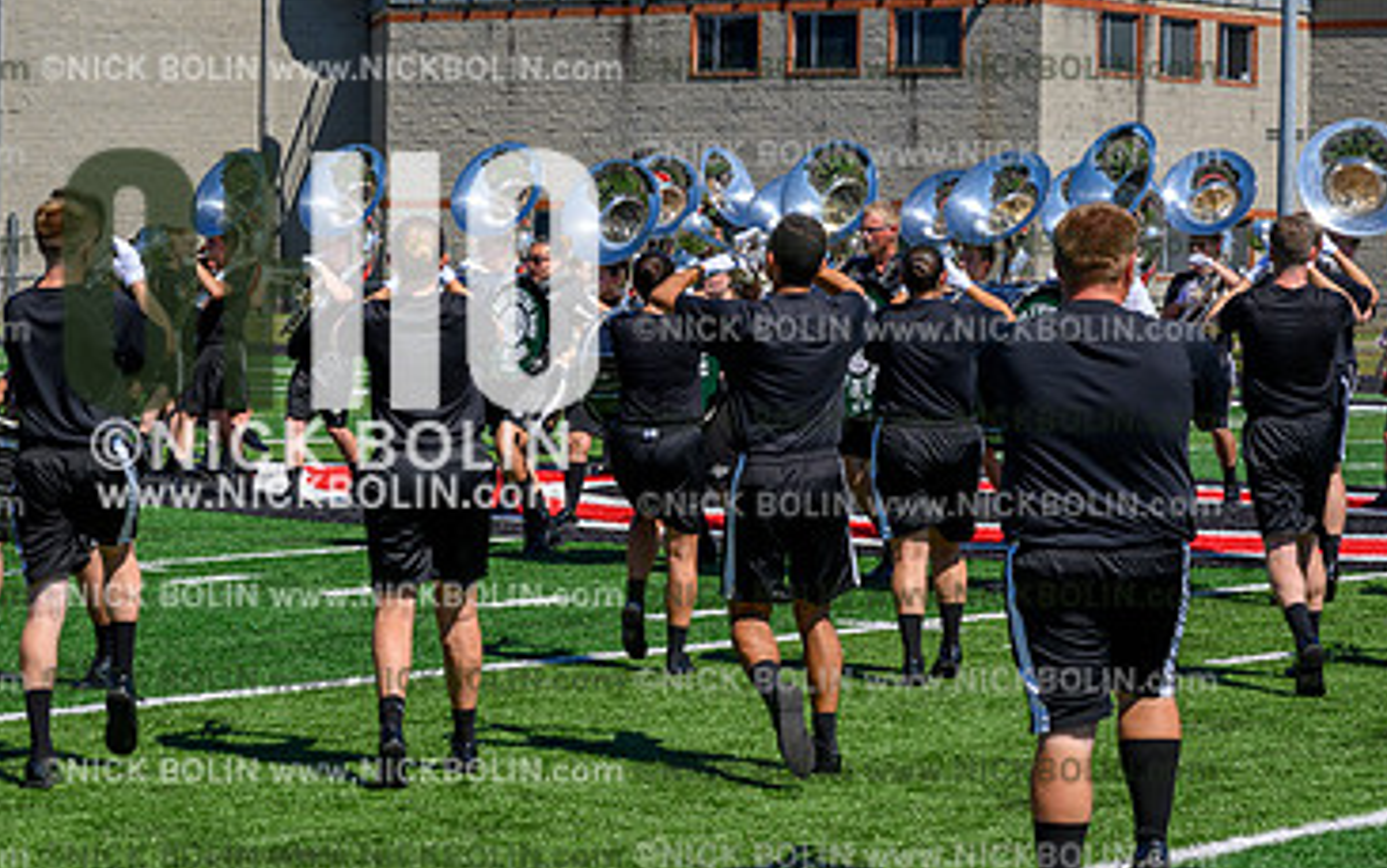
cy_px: 332
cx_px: 330
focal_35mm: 113
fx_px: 4273
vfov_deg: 11.6
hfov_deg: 18.3
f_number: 8
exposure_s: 1/640
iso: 160
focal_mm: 70
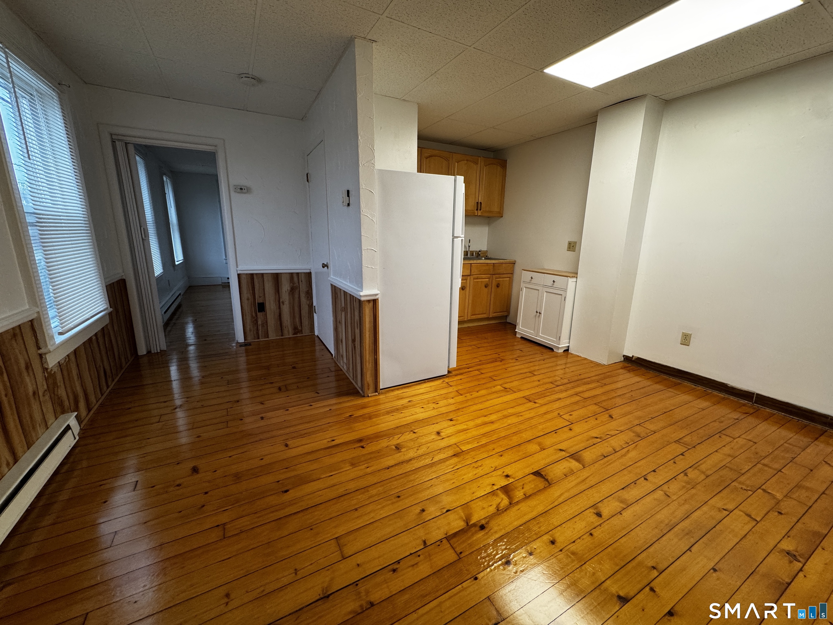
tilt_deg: -13.3
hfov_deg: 102.1
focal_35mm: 14
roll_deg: -1.0
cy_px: 312
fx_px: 337
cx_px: 416
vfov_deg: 85.7
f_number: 2.2
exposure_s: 1/60
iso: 200
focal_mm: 2.22
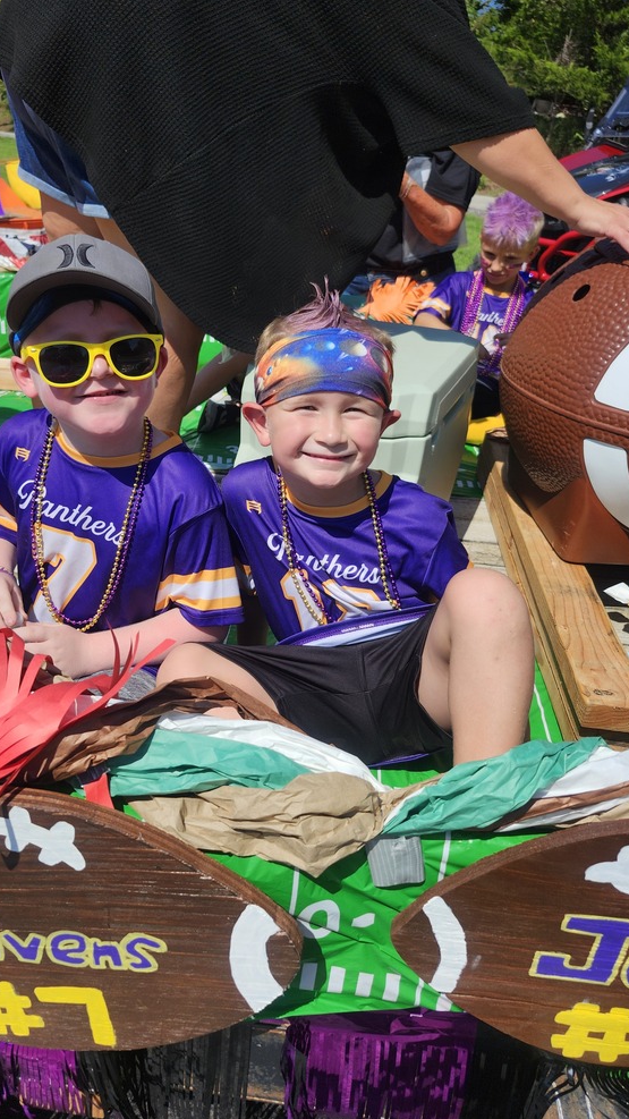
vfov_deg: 71.9
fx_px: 771
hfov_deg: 44.2
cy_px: 543
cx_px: 256
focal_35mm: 26
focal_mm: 5.54
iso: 25
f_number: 1.8
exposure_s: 1/2497
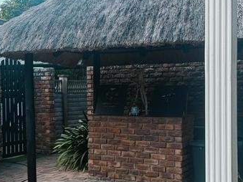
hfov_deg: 32.3
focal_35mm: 59
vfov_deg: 24.7
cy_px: 115
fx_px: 414
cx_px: 72
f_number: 1.7
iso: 50
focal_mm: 4.7
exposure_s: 1/148
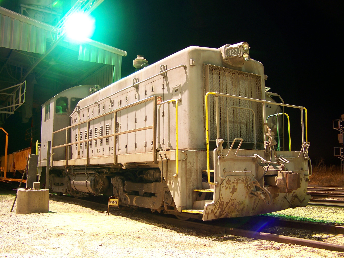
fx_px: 358
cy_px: 129
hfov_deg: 51.4
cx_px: 172
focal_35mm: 36
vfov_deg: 39.7
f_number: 2.8
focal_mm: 5.85
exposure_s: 5
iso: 64
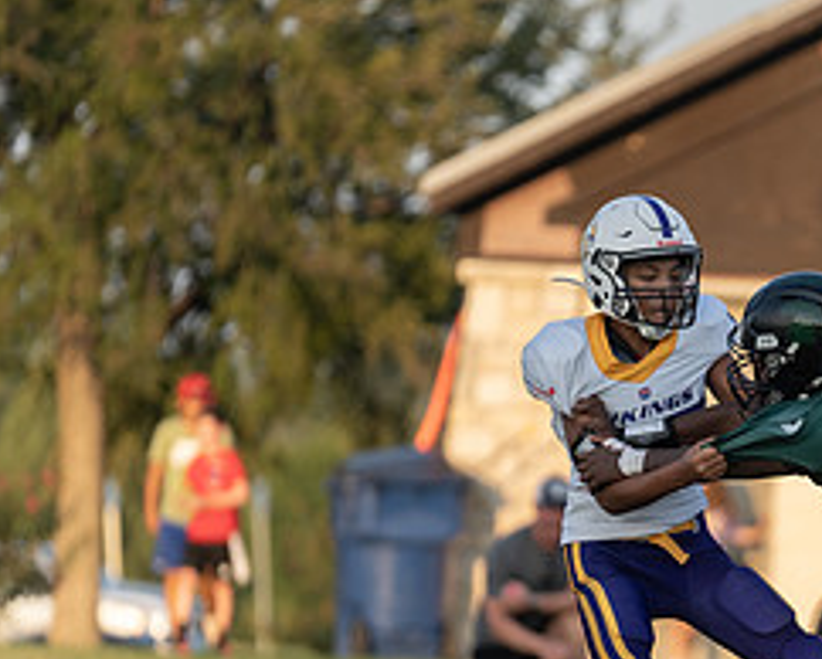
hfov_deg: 3.6
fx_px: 12904
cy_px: 499
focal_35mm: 530
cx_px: 720
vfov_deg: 2.9
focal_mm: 200
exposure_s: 1/1250
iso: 200
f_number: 2.8
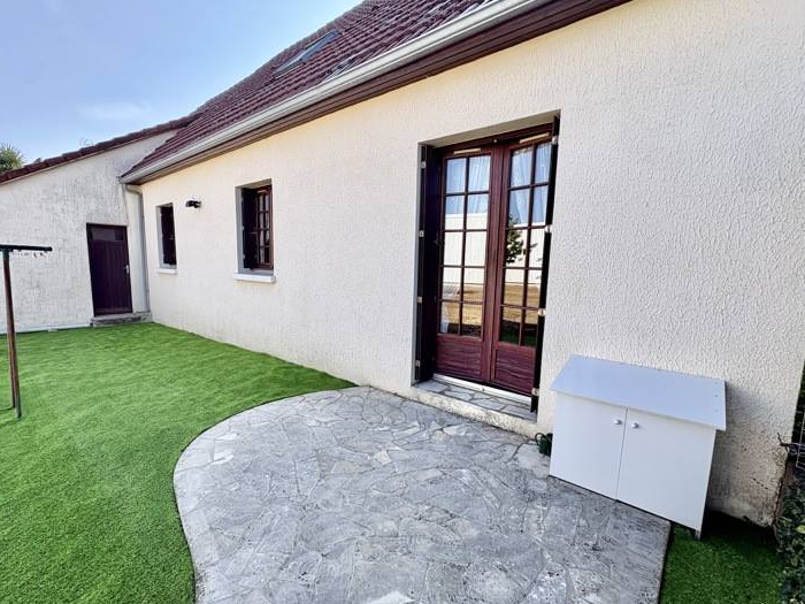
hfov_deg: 94.4
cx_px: 381
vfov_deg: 78.1
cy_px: 309
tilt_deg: -7.3
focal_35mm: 16
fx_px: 372
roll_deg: -1.0
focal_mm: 2.22
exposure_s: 1/675
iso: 40
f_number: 2.2
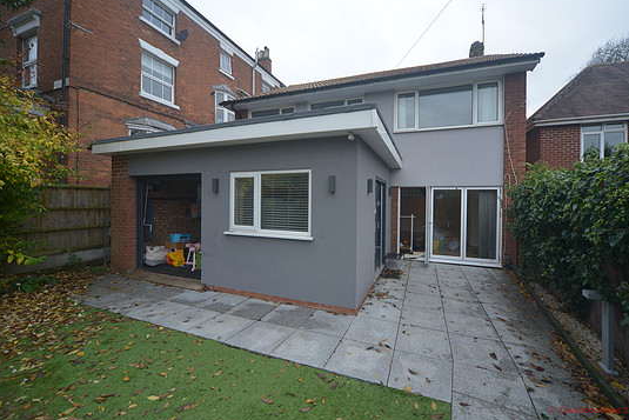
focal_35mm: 13
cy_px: 201
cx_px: 339
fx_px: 227
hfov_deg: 108.1
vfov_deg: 85.4
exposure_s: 1/250
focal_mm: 12
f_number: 5.6
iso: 400
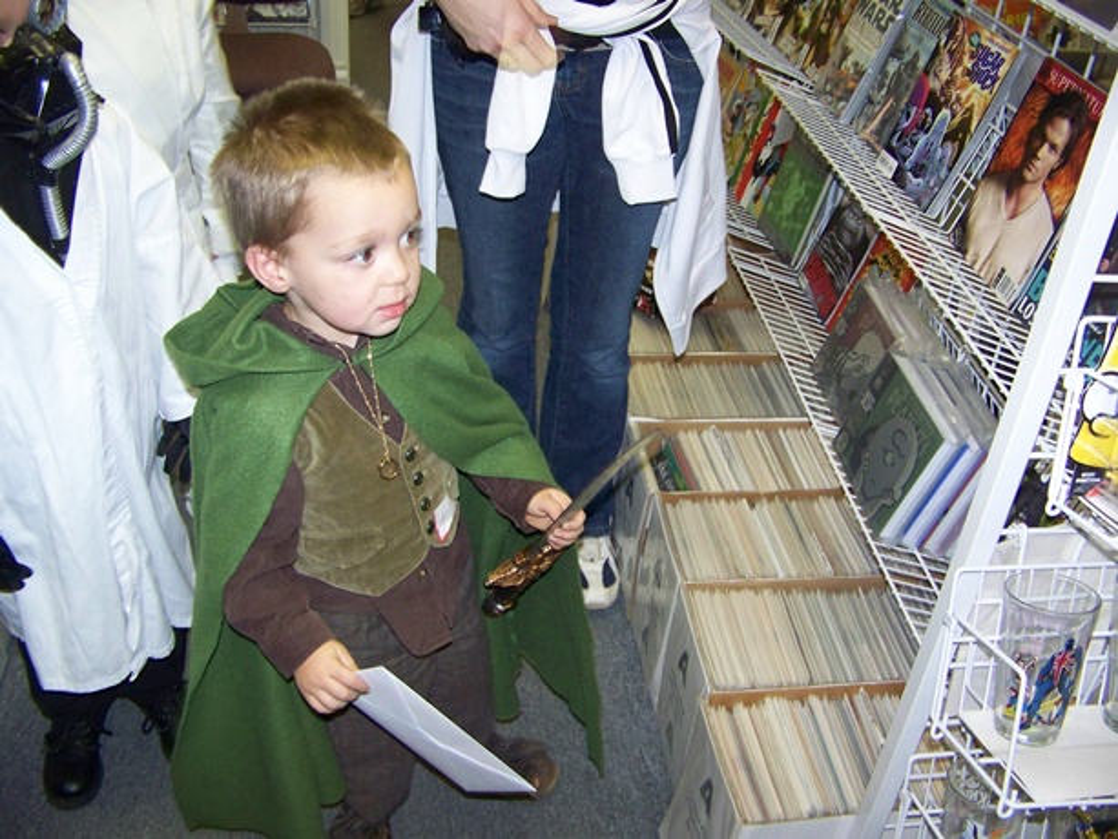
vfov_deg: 39.7
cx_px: 559
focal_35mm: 36
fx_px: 1163
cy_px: 420
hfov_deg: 51.3
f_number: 2.8
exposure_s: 1/30
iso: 200
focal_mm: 5.85
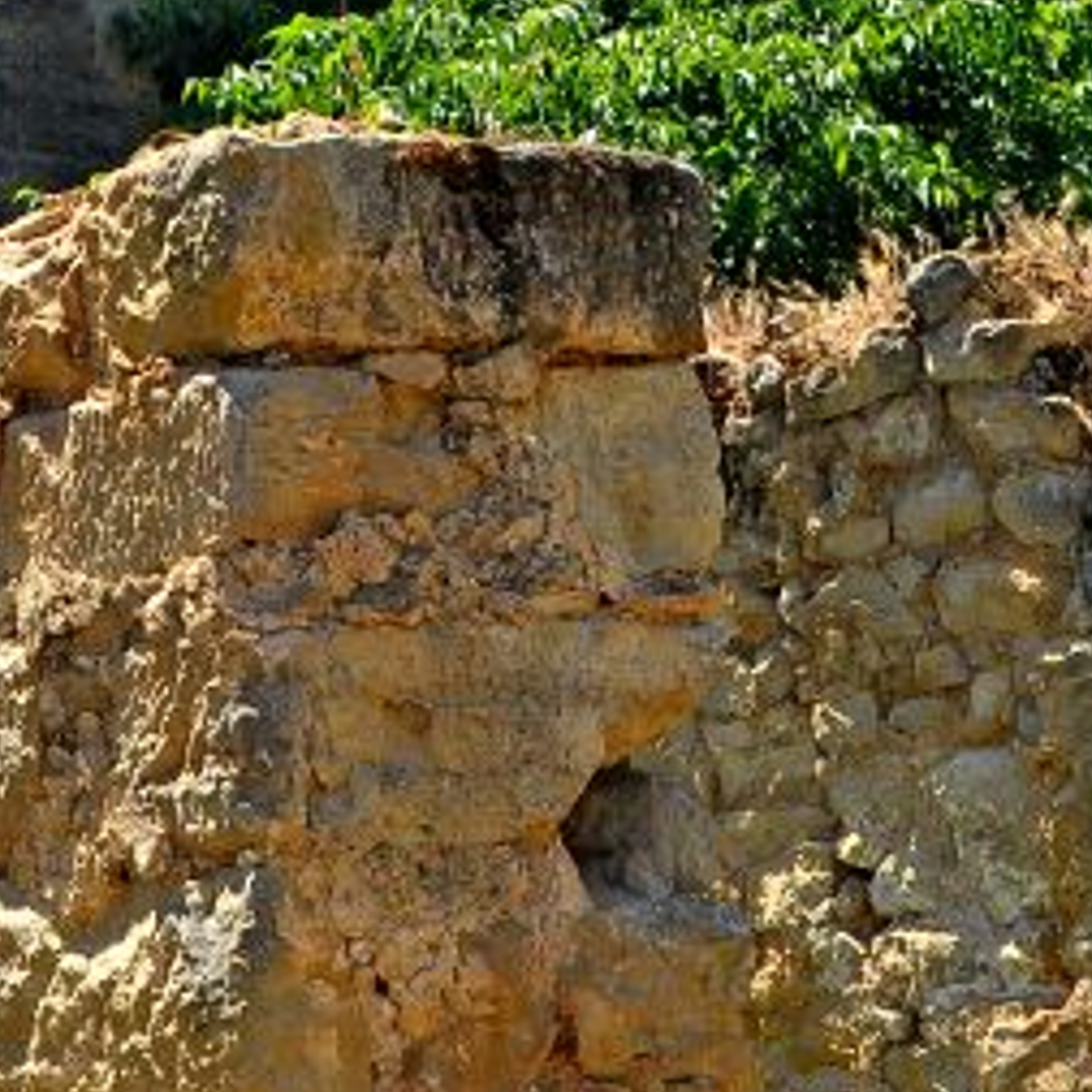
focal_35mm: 103
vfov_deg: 16.6
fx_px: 3676
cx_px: 302
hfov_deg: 16.8
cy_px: 91
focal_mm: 20
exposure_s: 1/400
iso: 640
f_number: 10
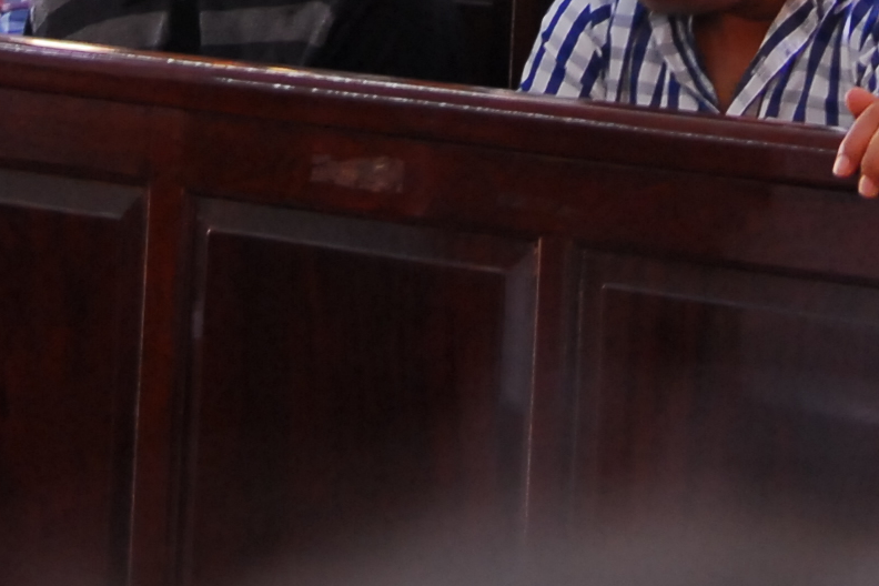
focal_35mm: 191
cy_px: -726
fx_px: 4663
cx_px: 456
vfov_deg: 6.9
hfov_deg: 10.8
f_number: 4
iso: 500
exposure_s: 1/30
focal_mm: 26
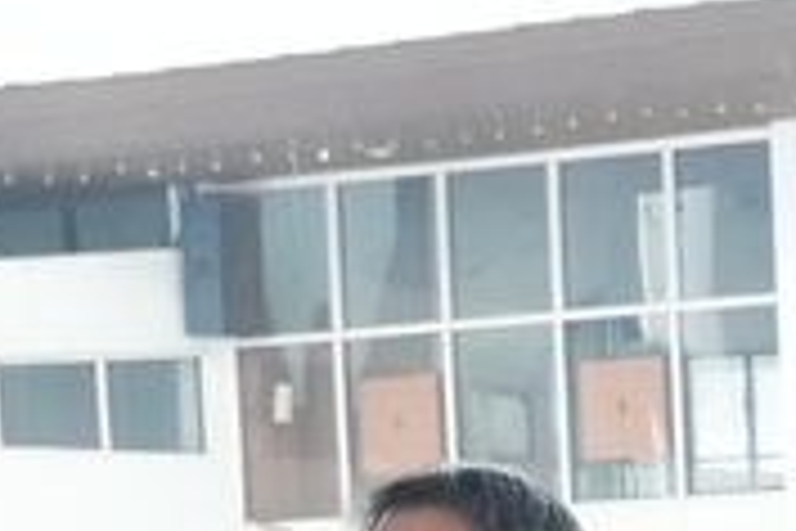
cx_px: 1857
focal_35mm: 246
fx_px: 5435
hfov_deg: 7.8
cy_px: 956
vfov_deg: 5.5
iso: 4000
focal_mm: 29
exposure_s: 1/500
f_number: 4.5
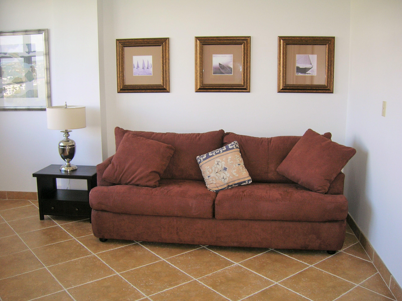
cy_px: 150
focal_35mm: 34
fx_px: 395
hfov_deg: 54.0
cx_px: 201
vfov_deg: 41.8
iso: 50
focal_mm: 5.7
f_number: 2.9
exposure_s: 1/30
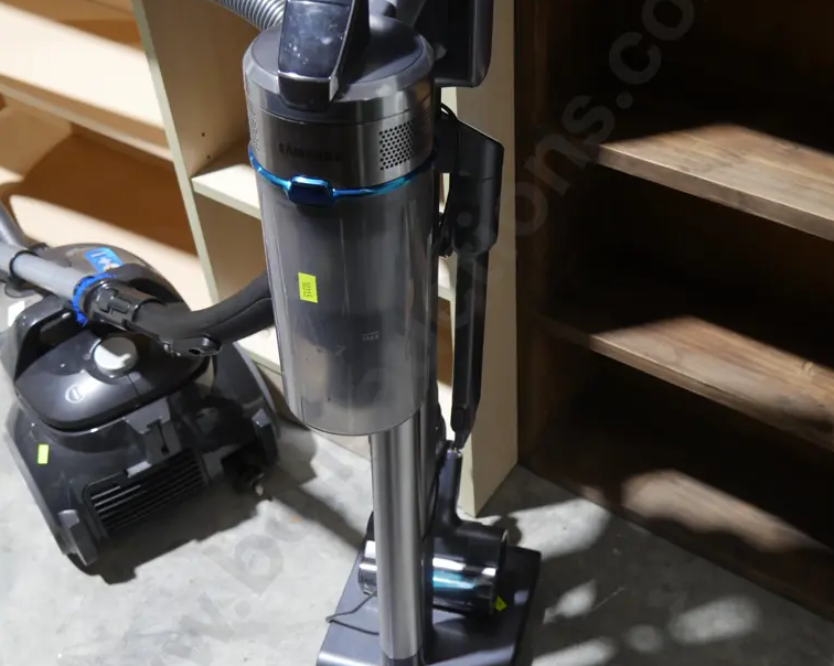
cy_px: 340
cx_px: 422
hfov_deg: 41.2
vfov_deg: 33.4
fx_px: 1110
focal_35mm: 45
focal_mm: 17
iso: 800
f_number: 4
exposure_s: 1/60
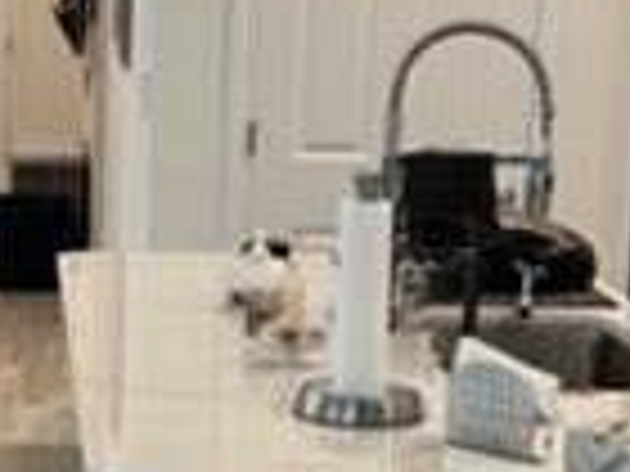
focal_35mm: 124
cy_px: 346
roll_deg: -1.0
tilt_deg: -10.4
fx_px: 2257
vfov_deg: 11.9
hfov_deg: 15.6
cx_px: 7
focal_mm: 5.7
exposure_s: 1/60
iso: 80
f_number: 1.5
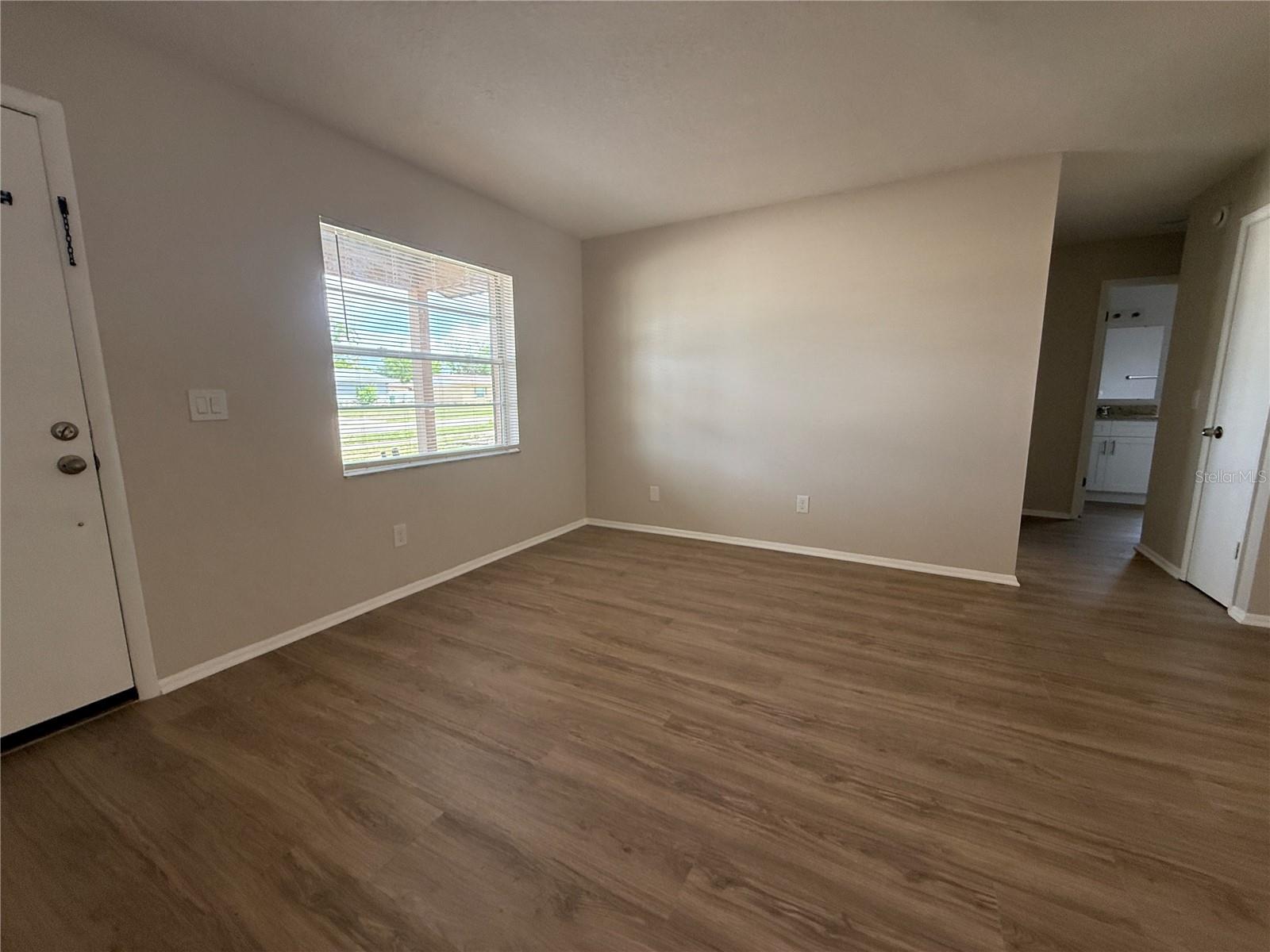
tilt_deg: -8.9
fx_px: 514
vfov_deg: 85.7
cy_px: 476
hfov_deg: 102.1
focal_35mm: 14
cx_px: 635
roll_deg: -0.2
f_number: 2.2
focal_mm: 2.22
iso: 160
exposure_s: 1/99
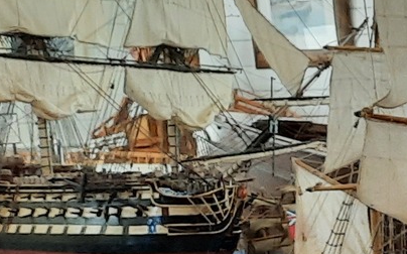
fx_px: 1397
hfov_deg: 13.3
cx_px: 909
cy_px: 281
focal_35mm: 126
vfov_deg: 10.3
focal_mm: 4.6
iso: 320
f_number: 2
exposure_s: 1/50
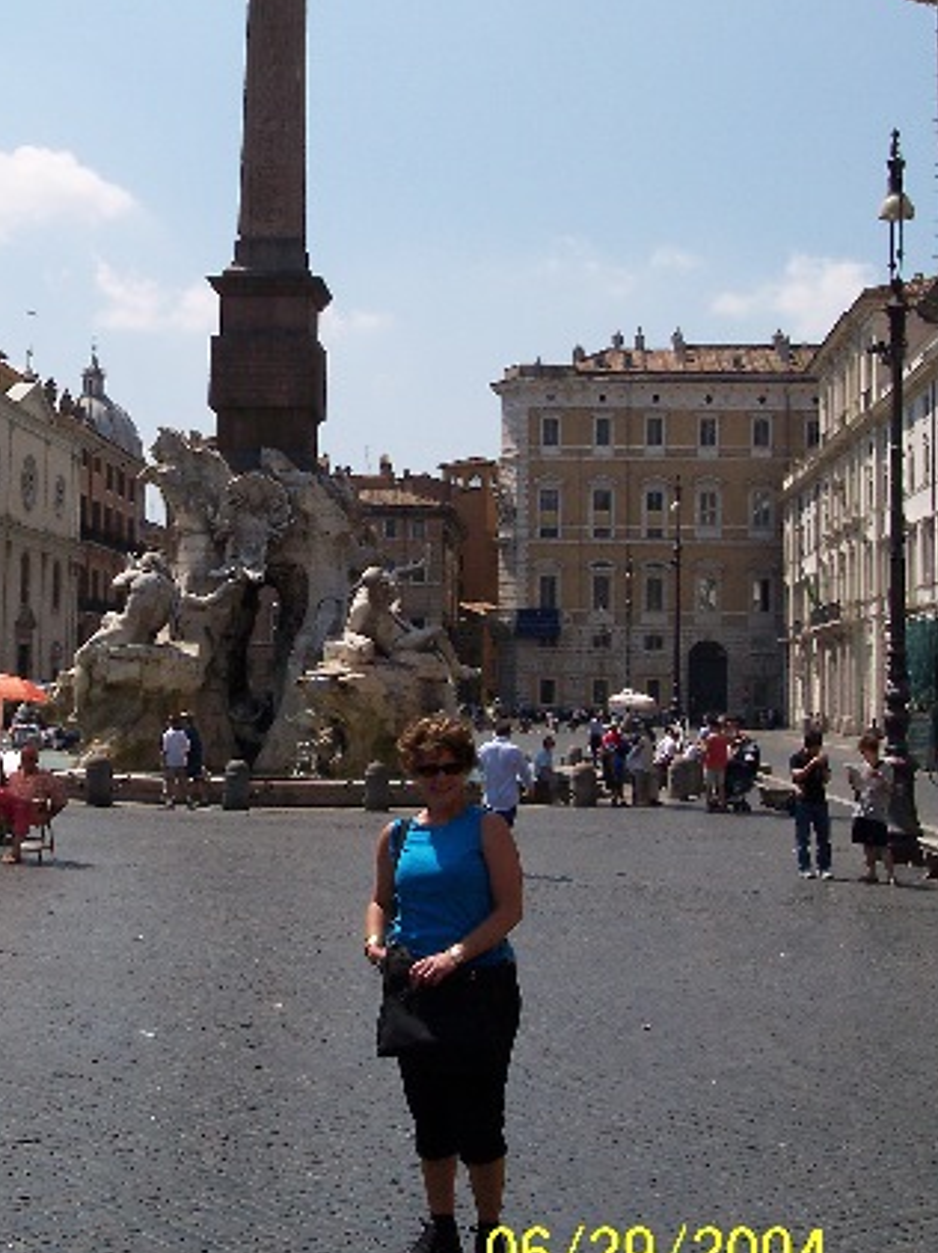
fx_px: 1953
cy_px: 481
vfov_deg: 35.4
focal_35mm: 54
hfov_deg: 26.8
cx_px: 301
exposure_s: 1/1000
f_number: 4.8
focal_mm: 8
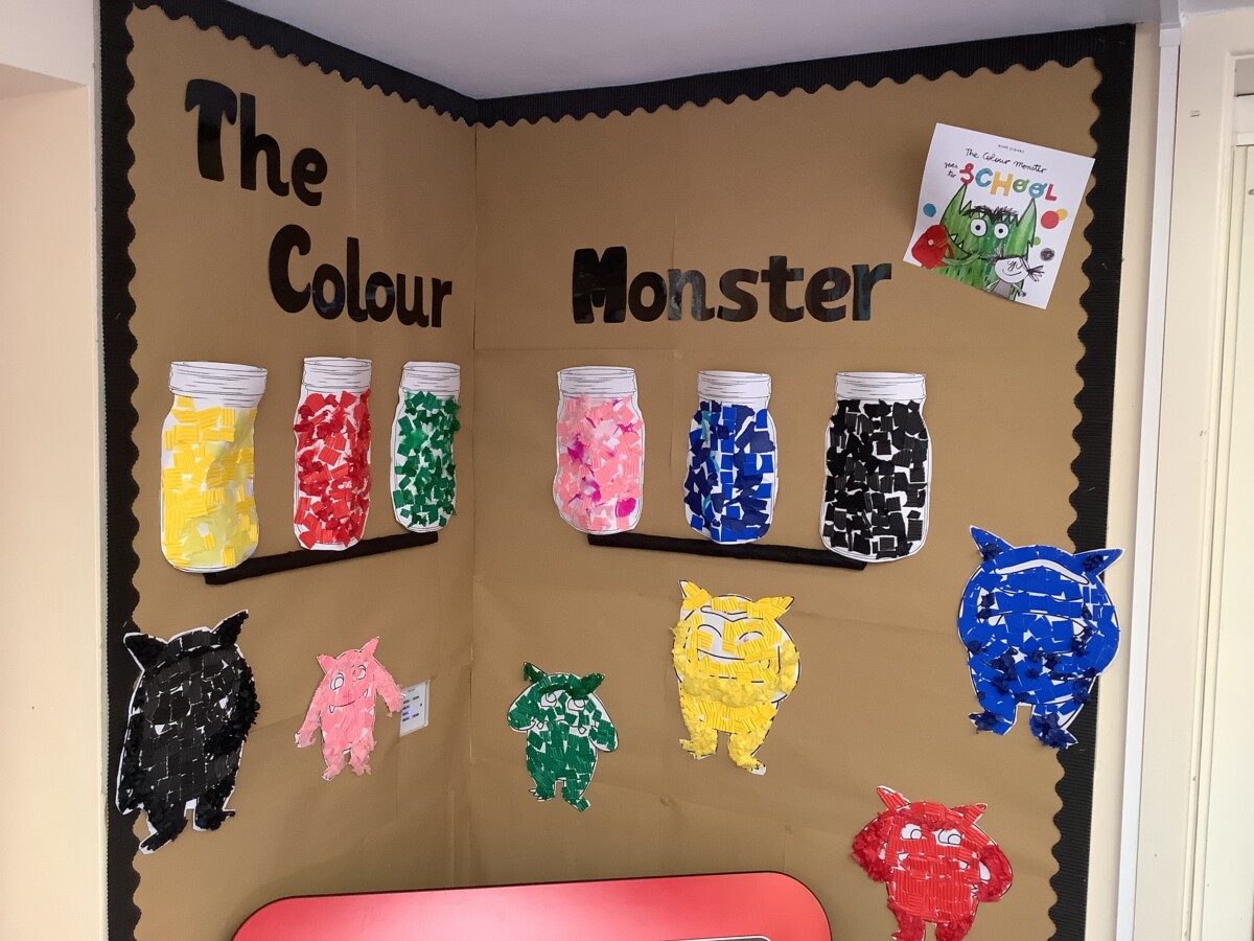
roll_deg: -1.4
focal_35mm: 31
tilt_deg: -4.6
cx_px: 627
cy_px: 470
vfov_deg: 45.4
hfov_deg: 58.4
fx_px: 1123
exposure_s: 1/50
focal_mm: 3.3
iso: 200
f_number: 2.4
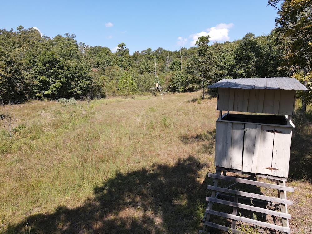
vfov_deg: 56.8
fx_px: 216
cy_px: 117
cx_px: 156
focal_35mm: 24
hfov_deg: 71.6
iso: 100
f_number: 2.8
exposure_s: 1/25
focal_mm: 4.5
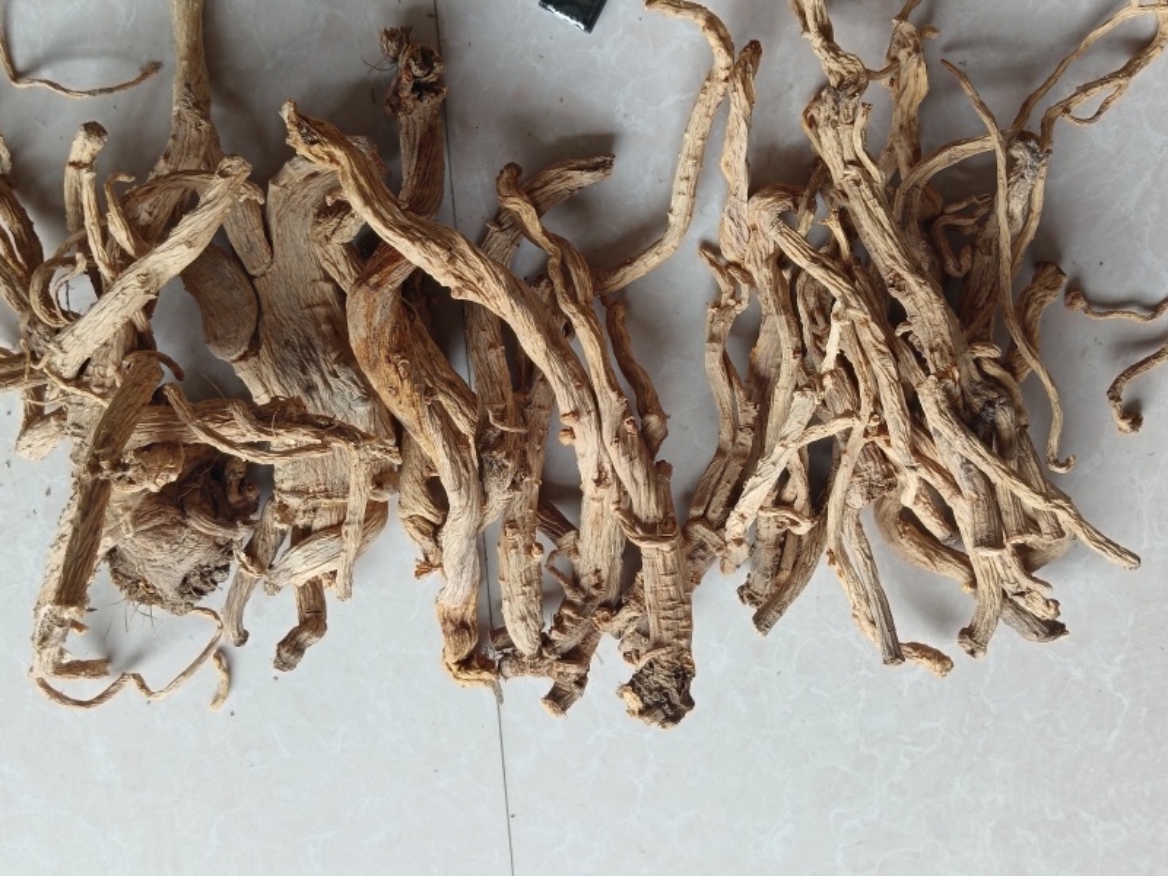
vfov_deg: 36.0
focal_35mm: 40
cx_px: 584
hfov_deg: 46.8
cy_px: 438
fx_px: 1350
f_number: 1.8
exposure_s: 1/100
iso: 267
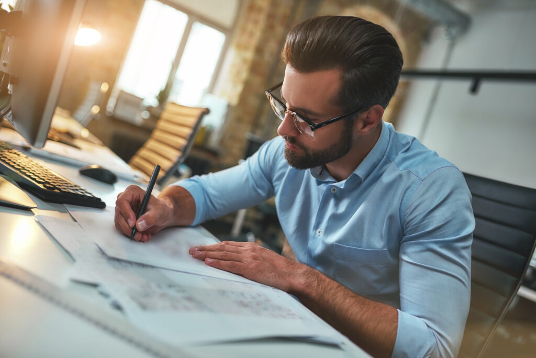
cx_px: 268
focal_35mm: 35
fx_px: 521
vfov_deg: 37.9
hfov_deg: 54.4
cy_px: 179
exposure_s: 1/100
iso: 400
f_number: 2.2
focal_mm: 35
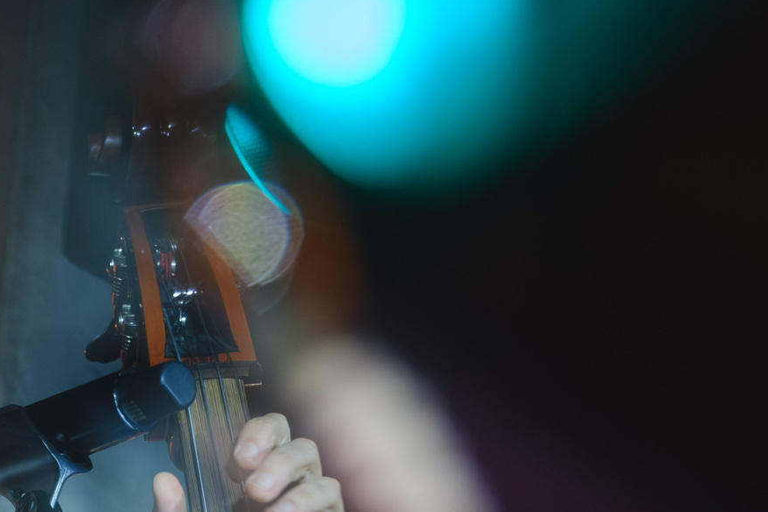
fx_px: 3499
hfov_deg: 12.3
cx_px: -93
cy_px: 613
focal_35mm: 164
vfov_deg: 8.3
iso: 640
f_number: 2.8
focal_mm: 37.6
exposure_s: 1/100
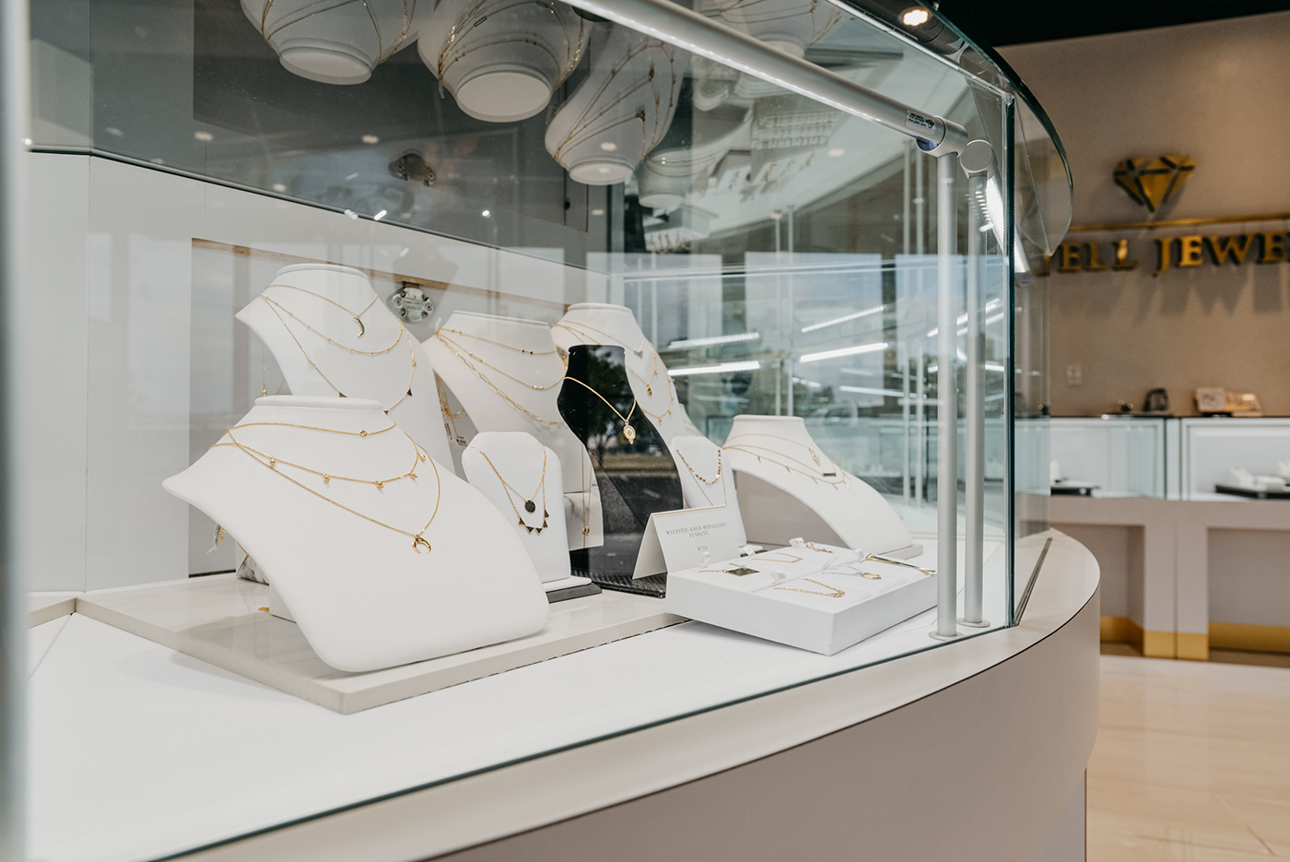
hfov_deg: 73.7
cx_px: 645
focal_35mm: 24
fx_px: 860
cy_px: 431
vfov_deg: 53.2
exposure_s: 1/250
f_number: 8
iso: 200
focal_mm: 24
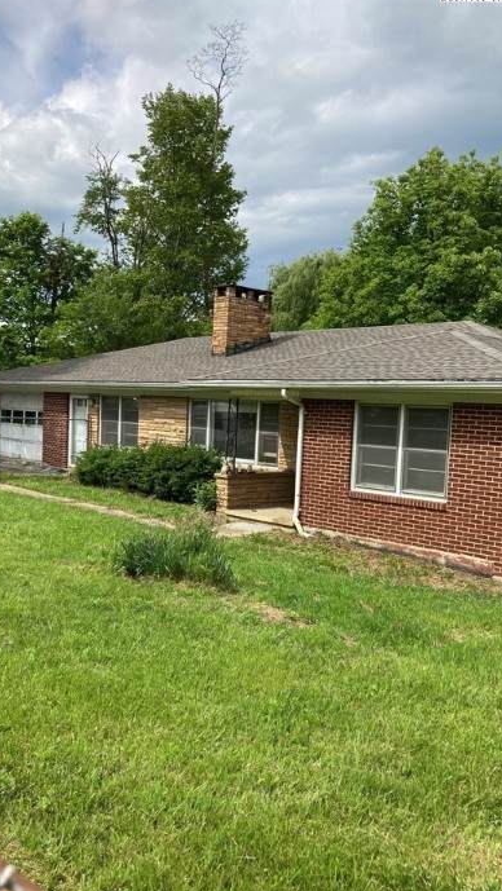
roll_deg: -2.7
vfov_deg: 58.0
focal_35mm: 34
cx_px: 216
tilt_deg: -4.6
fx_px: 804
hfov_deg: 34.6
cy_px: 462
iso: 20
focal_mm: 3.99
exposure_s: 1/2088
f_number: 1.8
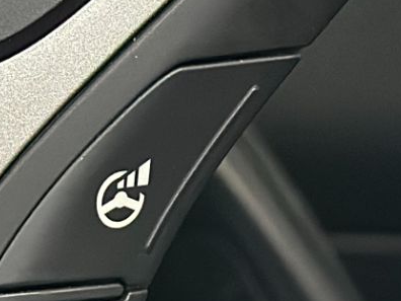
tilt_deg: -18.5
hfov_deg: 8.5
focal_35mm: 233
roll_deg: +1.4
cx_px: 171
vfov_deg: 6.4
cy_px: 56
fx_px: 2699
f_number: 1.78
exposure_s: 1/40
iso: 640
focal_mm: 6.86
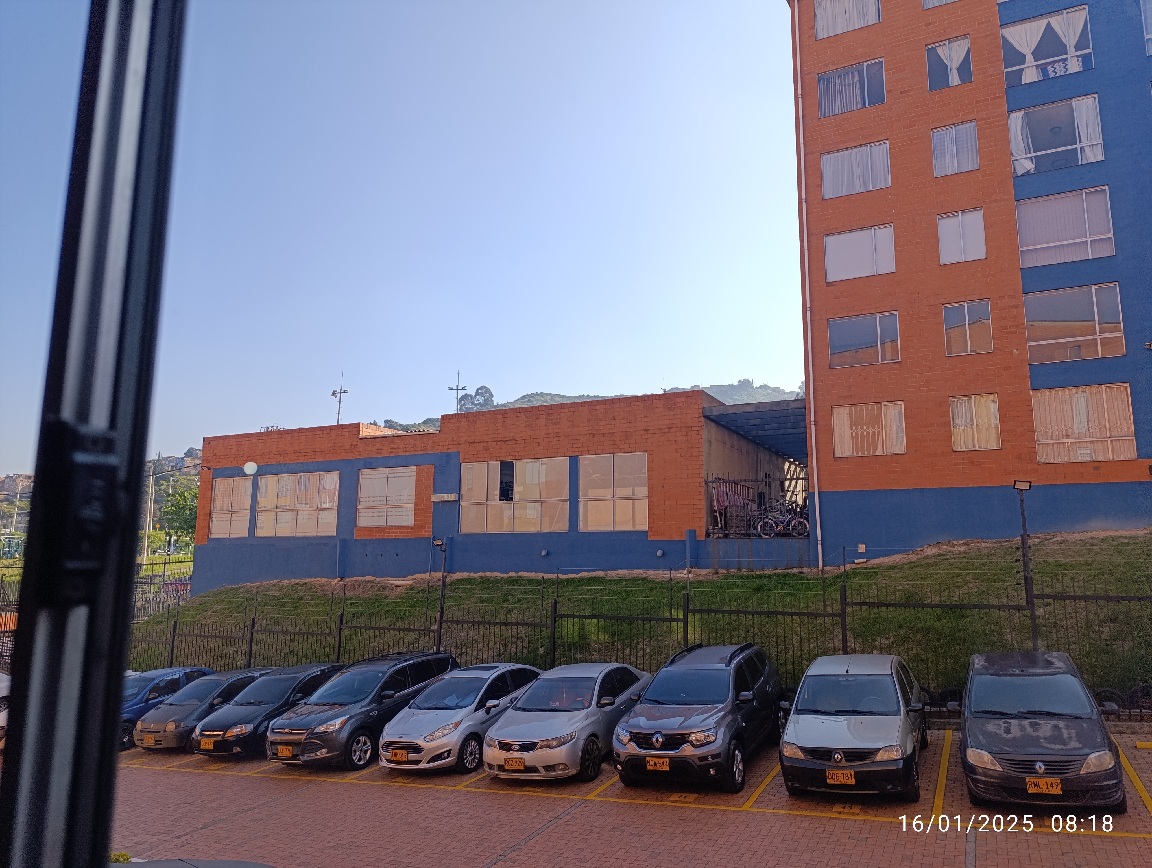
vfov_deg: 59.0
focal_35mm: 23
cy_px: 434
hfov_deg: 73.8
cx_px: 576
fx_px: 767
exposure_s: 1/380
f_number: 1.6
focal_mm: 6.14
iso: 50
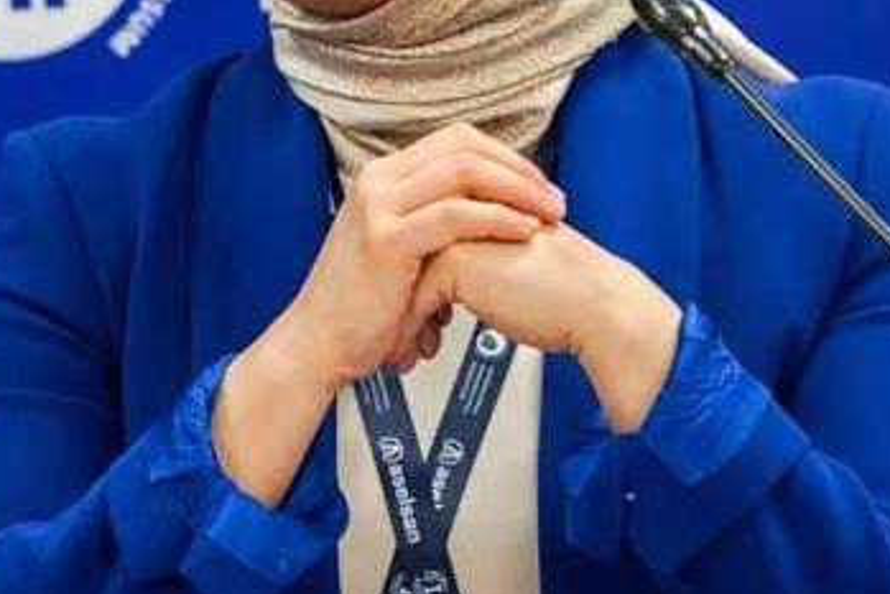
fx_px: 10412
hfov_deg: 4.9
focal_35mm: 421
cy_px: 40
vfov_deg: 3.3
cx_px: 214
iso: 3200
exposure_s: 1/250
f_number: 5.6
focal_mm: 191
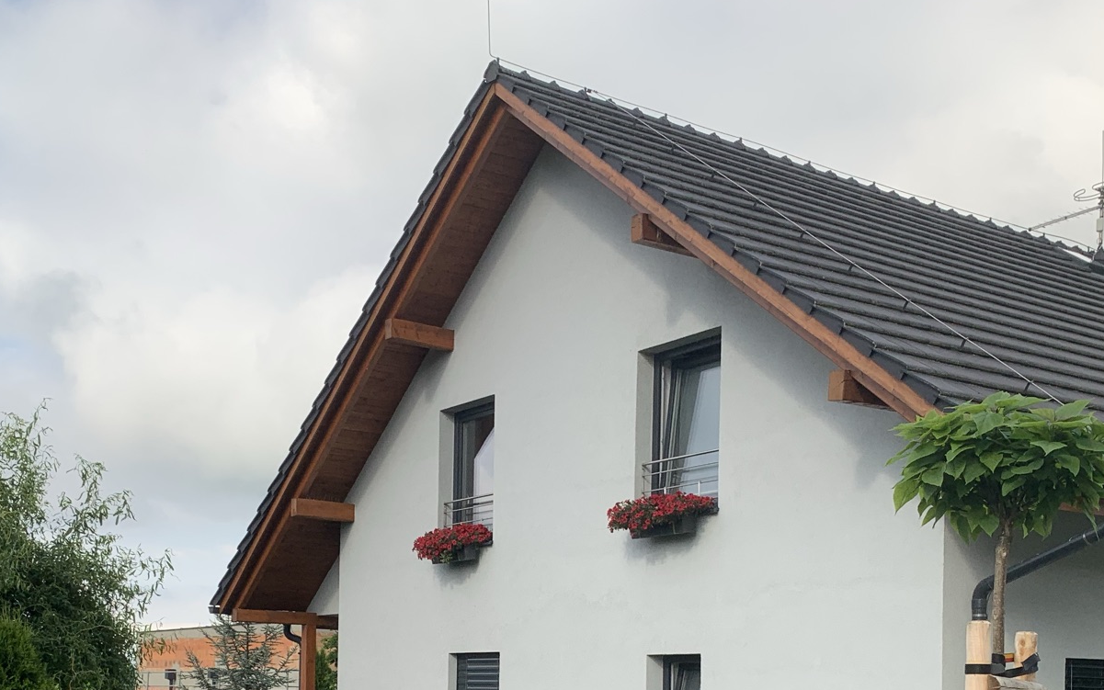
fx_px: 1414
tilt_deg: +1.3
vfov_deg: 26.1
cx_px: 495
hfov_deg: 42.6
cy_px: 678
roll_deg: -2.7
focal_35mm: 47
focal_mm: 4.25
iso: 25
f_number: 1.8
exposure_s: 1/1916
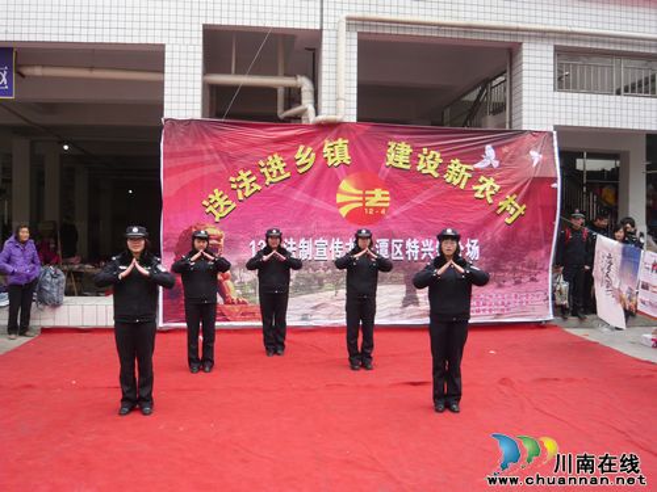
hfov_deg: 56.8
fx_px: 607
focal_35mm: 32
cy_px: 246
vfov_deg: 44.2
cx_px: 328
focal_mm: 5.2
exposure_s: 1/160
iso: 100
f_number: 3
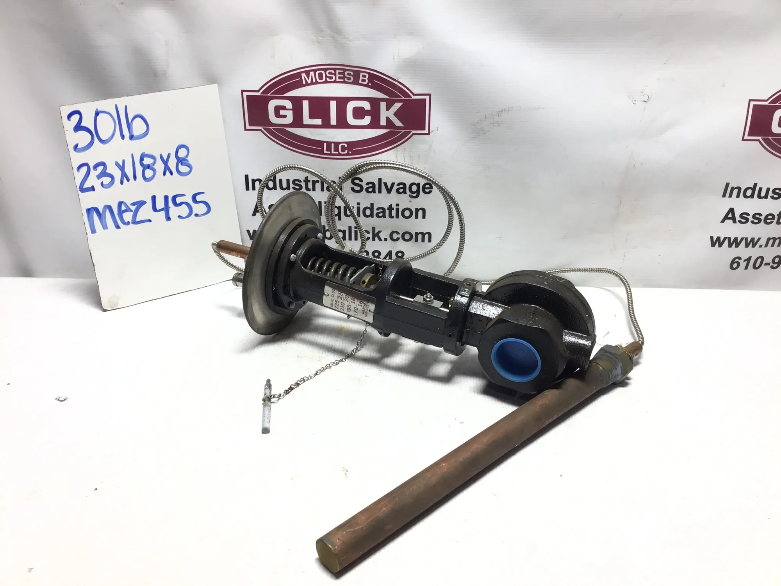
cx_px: 390
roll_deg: -1.8
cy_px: 293
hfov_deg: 58.4
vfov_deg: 45.4
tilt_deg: -27.1
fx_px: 699
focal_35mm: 31
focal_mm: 3.3
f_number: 2.4
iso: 40
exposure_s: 1/120
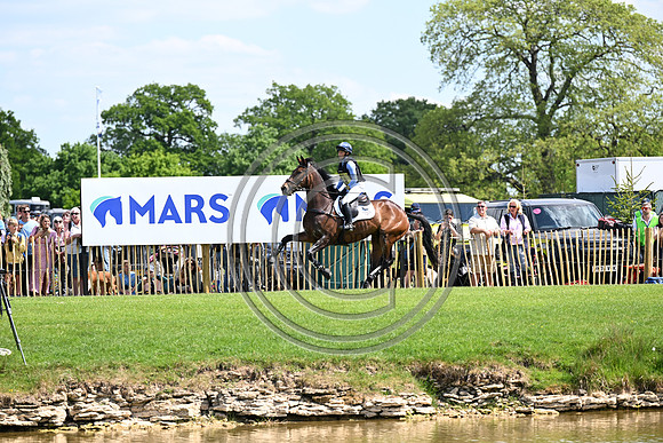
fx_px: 3684
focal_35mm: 200
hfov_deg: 10.3
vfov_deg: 6.9
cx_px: 332
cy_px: 222
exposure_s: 1/1250
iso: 320
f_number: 4.5
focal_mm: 200
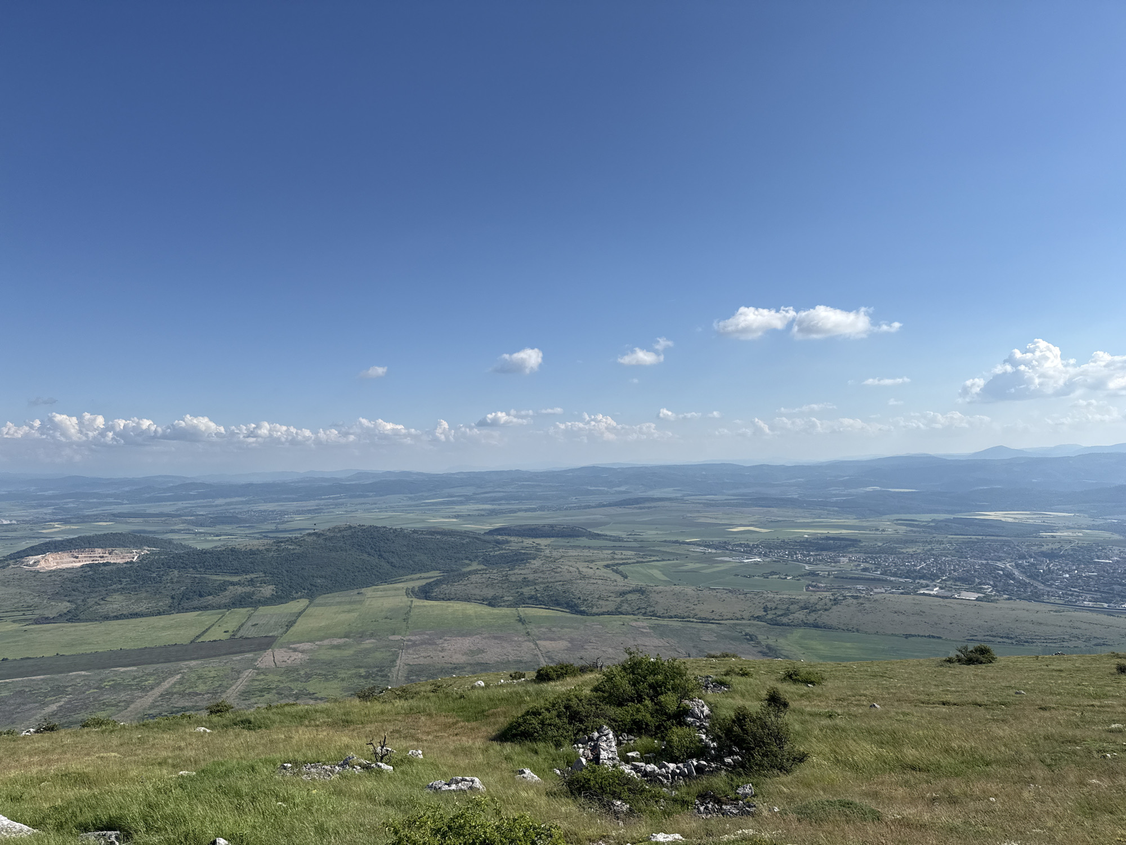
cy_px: 422
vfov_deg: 56.8
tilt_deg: +2.9
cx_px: 563
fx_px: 781
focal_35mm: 24
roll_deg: +1.6
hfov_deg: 71.6
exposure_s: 1/8130
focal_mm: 6.76
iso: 80
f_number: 1.78
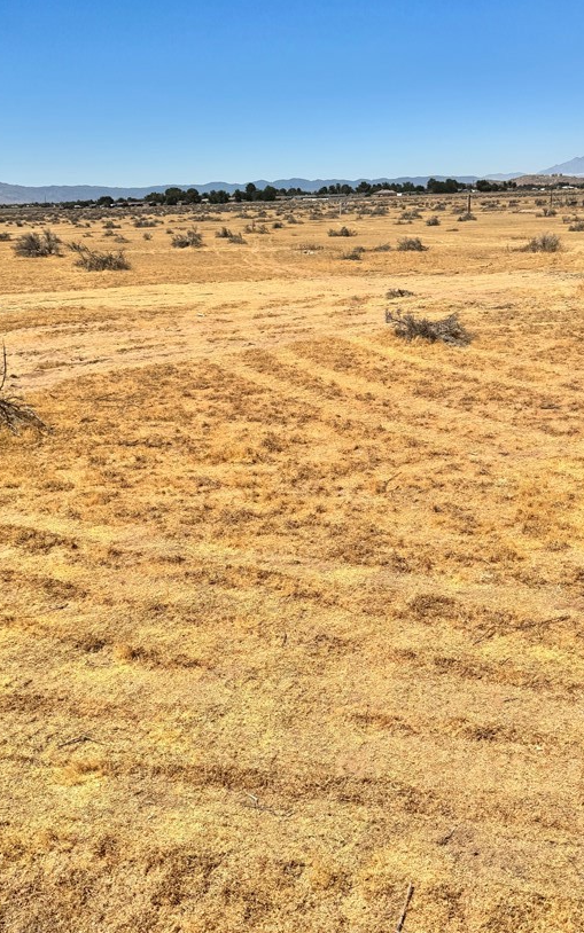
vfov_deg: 59.4
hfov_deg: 39.3
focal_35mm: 32
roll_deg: +2.3
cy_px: 530
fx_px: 815
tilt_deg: -22.2
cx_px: 352
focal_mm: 6.76
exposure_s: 1/10417
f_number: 1.78
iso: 80
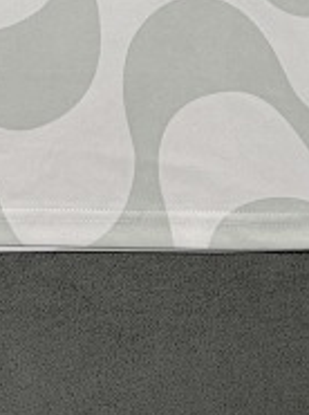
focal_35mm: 104
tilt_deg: -78.3
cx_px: 141
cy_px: -415
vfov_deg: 15.3
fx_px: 1242
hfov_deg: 14.2
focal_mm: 6.76
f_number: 1.78
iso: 200
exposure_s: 1/100
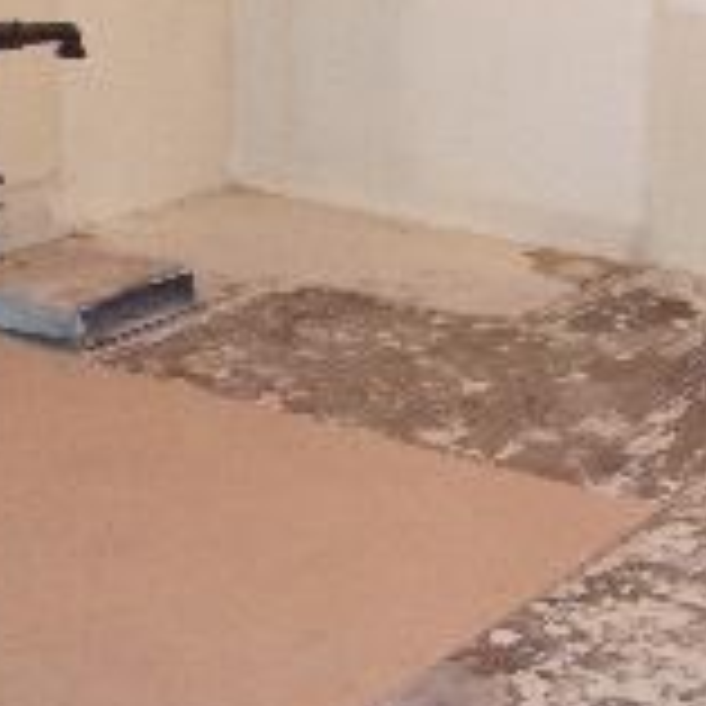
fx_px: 2423
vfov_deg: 16.3
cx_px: 360
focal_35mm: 105
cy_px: 36
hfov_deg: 16.6
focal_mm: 8
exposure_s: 1/60
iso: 100
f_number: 2.8
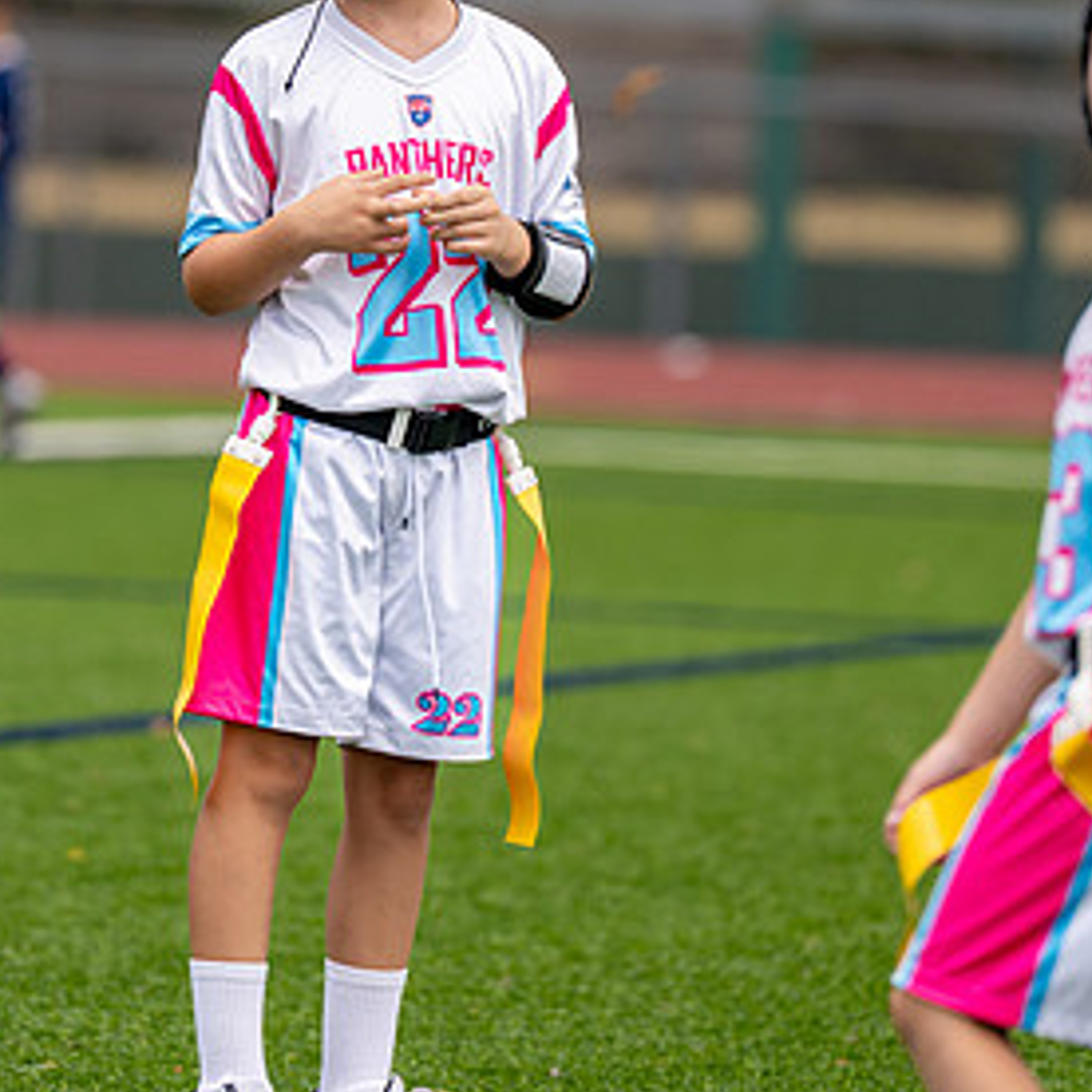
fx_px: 17881
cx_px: 465
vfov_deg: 3.5
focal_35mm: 501
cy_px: 299
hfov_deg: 3.5
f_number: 2.8
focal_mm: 200
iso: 125
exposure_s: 1/2000
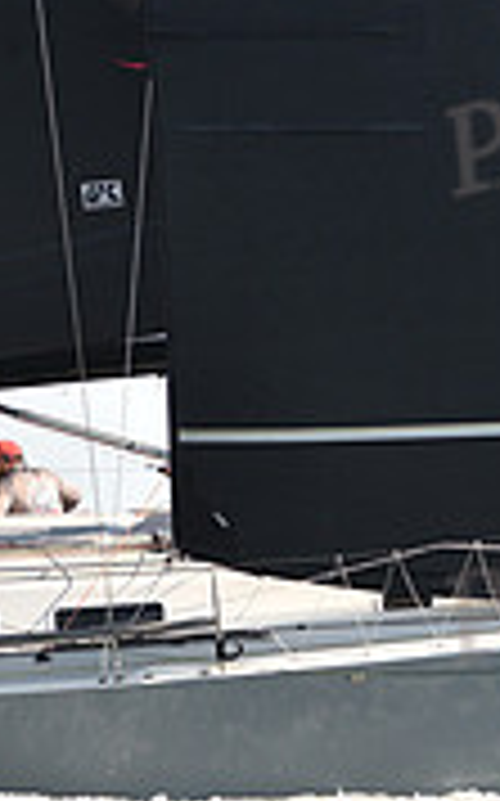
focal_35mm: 233
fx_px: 5088
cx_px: 216
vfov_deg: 9.0
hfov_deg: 5.6
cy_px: 376
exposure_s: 1/1250
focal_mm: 70
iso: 250
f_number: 2.8
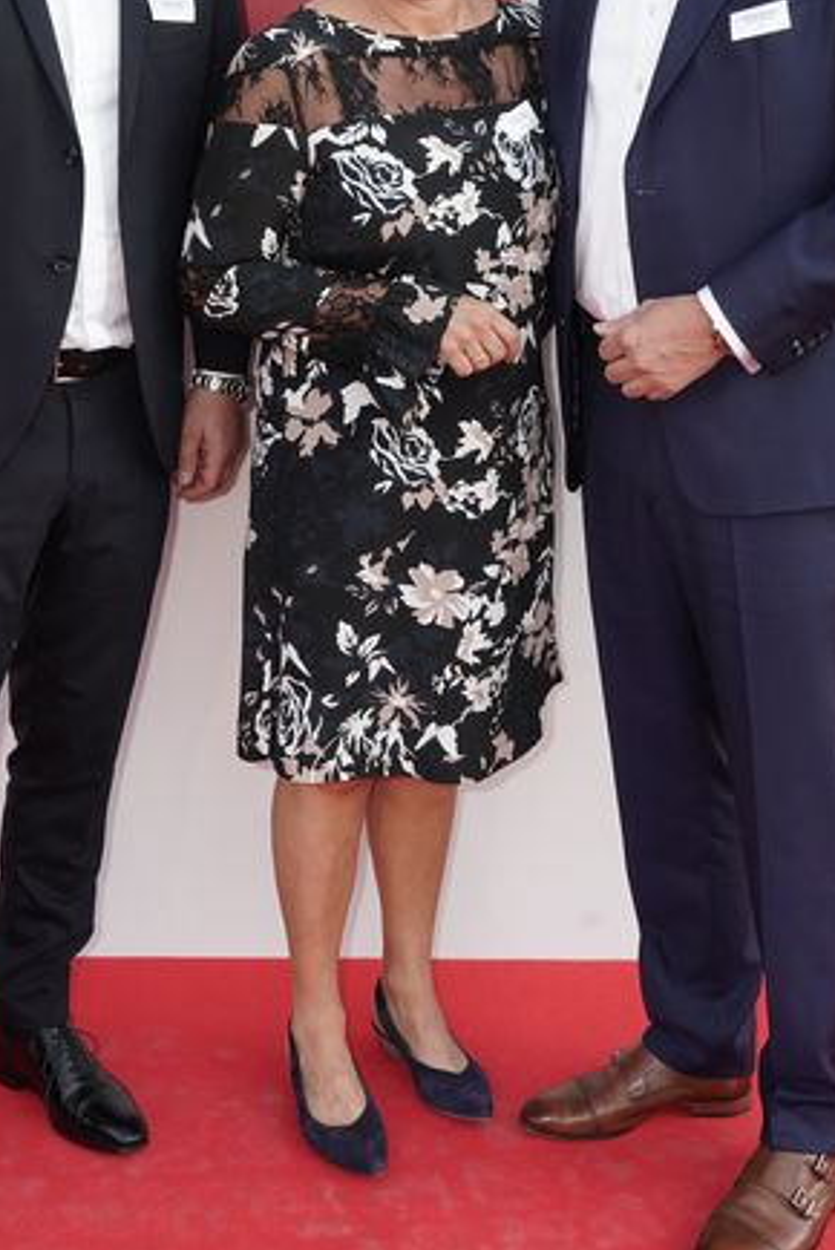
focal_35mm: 59
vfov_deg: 33.3
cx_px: 374
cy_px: 334
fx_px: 2049
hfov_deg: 23.0
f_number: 9
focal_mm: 32
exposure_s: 1/250
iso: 1600
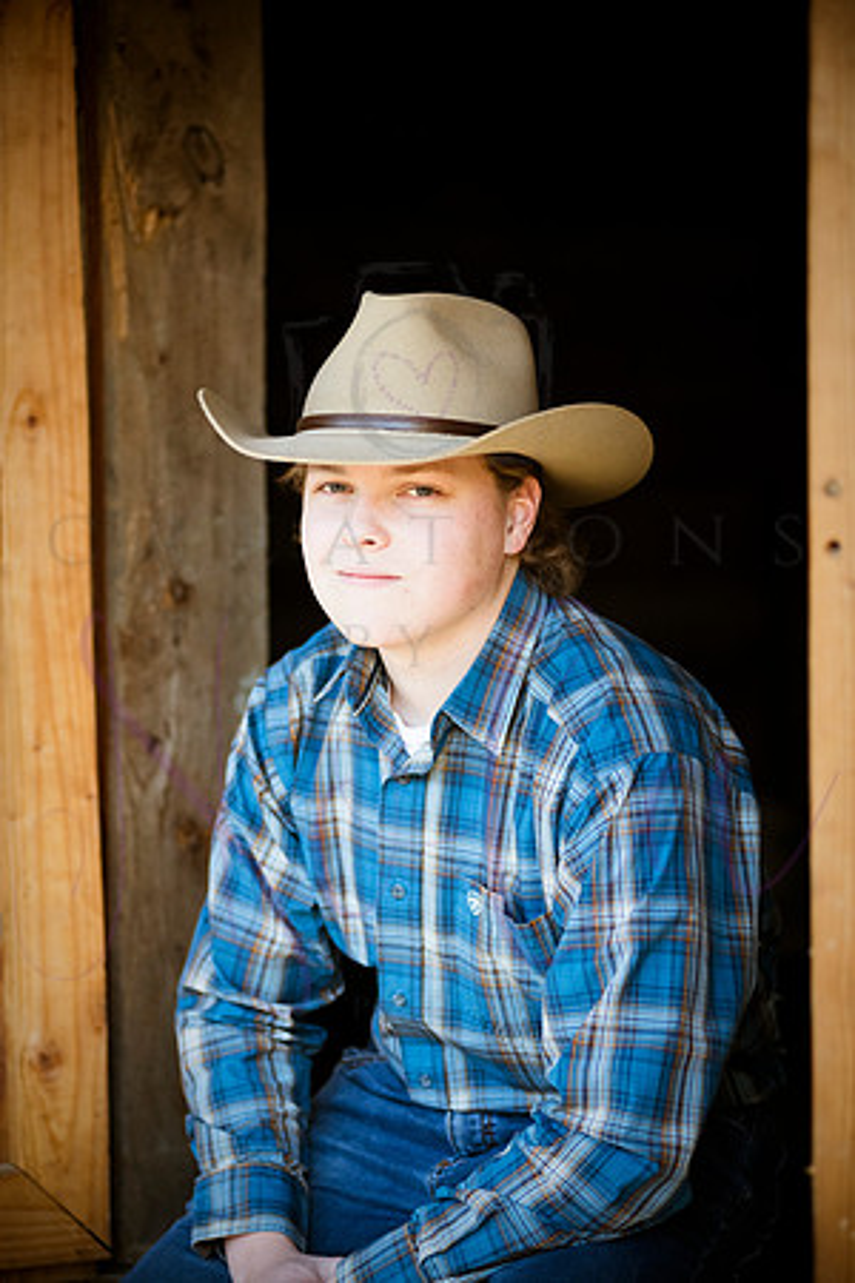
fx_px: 3740
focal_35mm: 105
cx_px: 428
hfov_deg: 13.0
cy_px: 642
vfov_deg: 19.5
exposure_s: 1/250
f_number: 3.2
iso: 800
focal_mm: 105
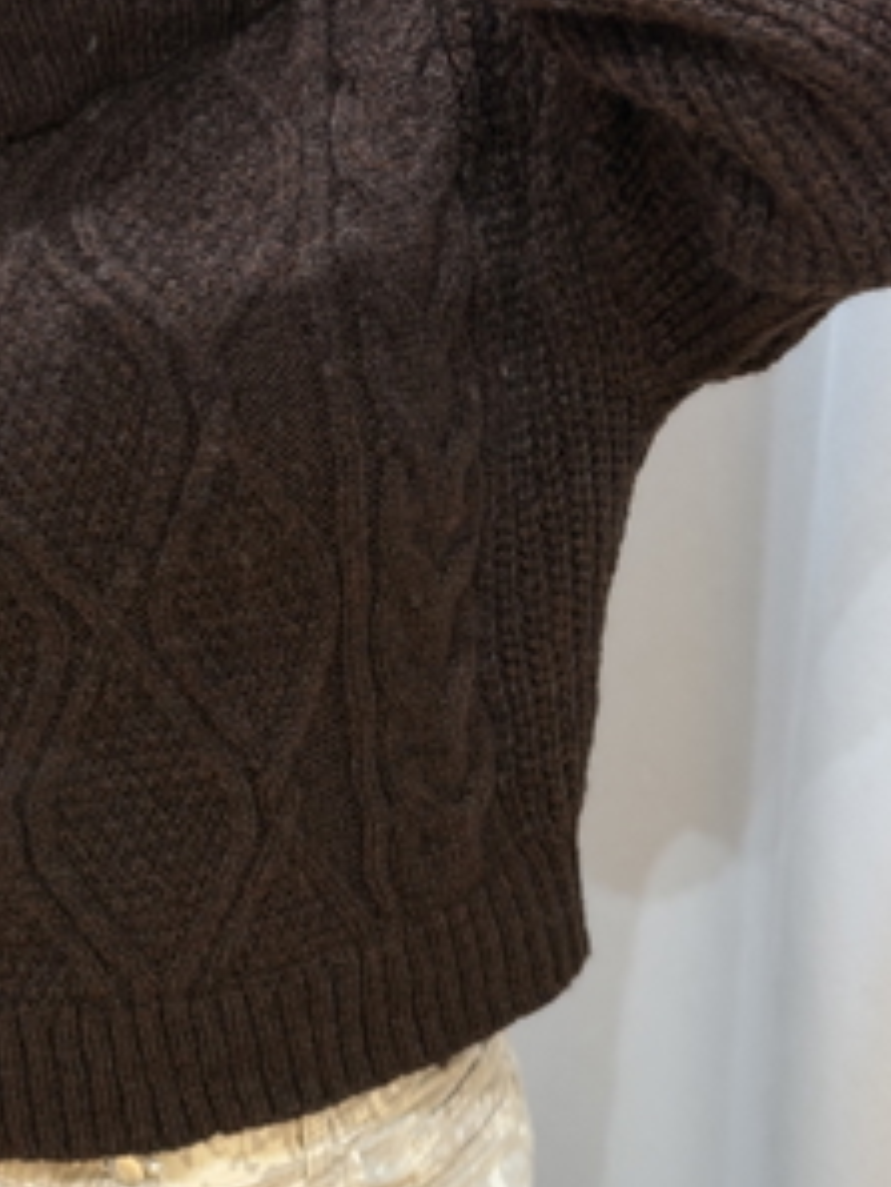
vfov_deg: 22.6
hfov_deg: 17.1
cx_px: 188
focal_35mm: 86
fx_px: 2949
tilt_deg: -27.2
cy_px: 865
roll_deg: -0.9
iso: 100
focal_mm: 6.76
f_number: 1.78
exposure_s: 1/50
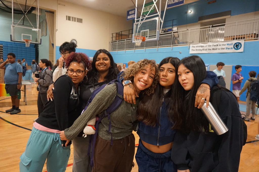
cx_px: 130
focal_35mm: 24
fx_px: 173
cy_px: 86
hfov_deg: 73.7
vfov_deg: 53.1
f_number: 4
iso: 3200
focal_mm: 16
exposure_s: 1/160
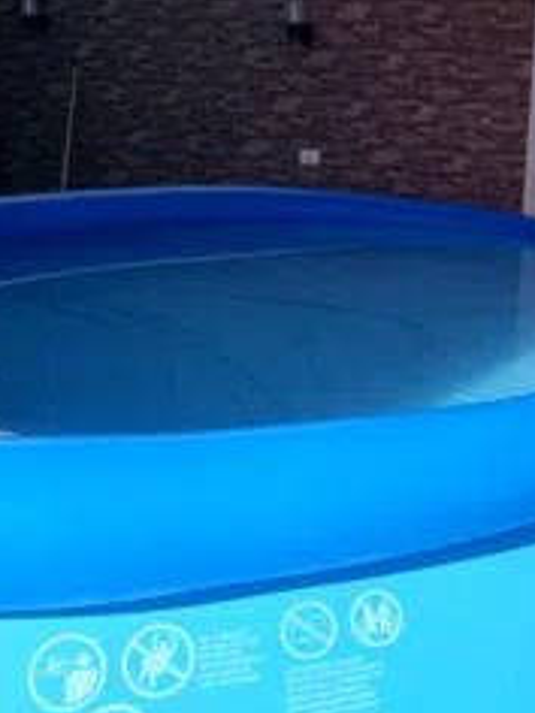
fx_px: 907
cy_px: 308
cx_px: 441
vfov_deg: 42.8
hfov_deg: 31.9
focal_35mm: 44
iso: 20
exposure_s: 1/564
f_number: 1.8
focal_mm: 3.98
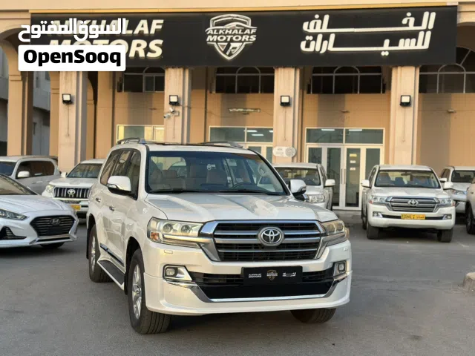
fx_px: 659
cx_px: 238
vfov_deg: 30.3
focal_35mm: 48
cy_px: 178
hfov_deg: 39.7
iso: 80
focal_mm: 6.86
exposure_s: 1/441
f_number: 1.78
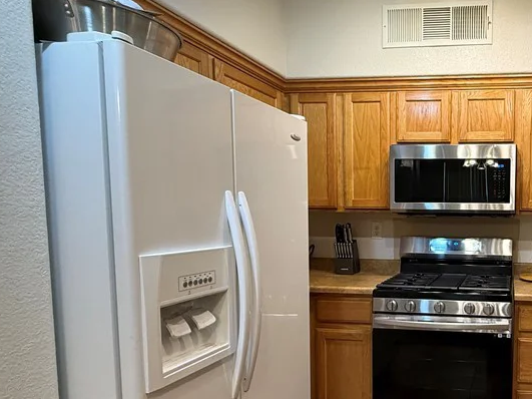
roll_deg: -0.2
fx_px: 415
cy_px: 247
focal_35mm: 27
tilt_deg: -4.9
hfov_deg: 57.4
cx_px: 466
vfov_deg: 50.9
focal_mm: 2.22
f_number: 2.2
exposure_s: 1/60
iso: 200
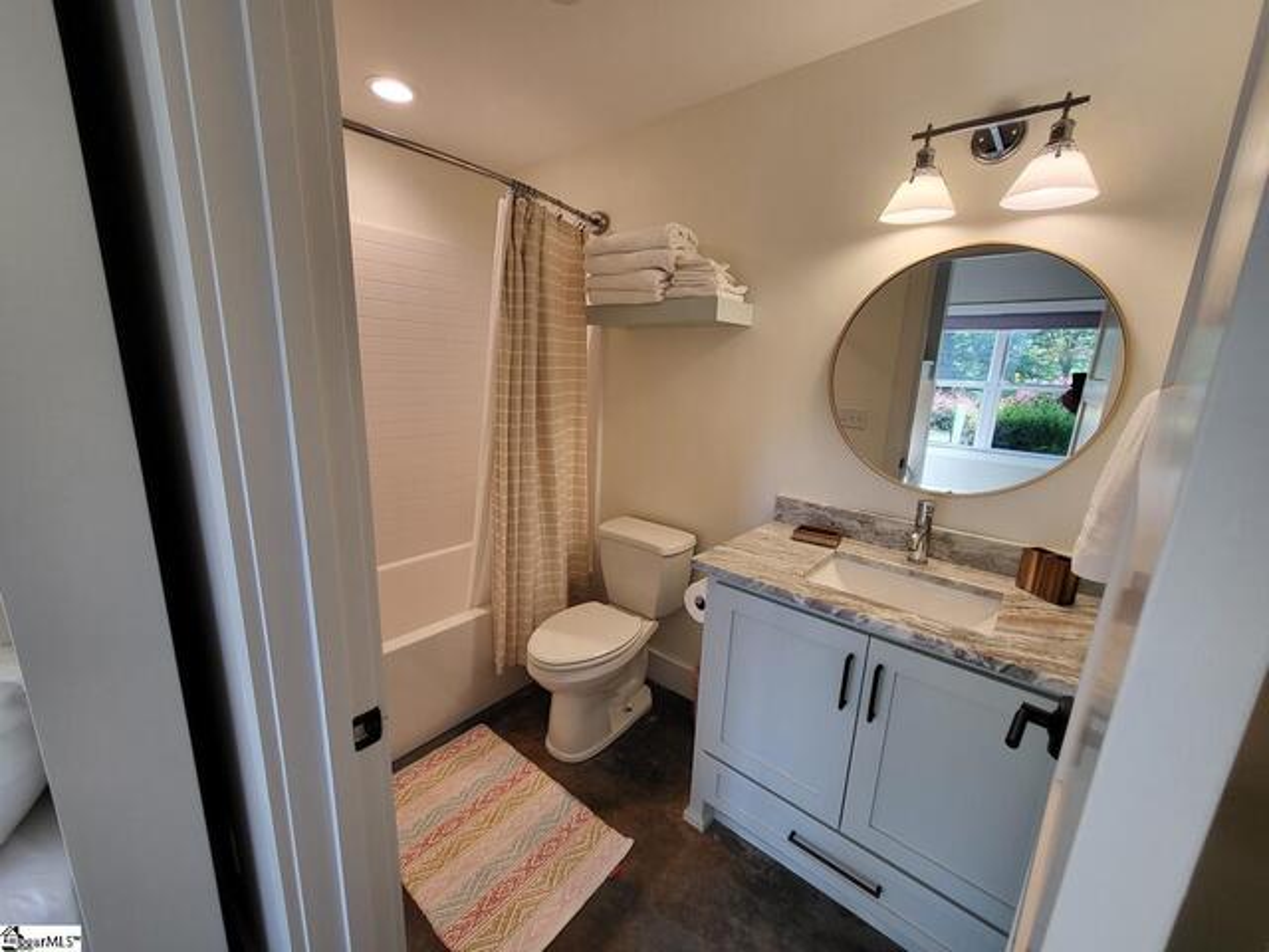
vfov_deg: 89.9
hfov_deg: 106.2
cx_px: 634
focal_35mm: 13
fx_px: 477
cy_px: 476
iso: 64
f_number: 2.2
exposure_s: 1/60
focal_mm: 1.74
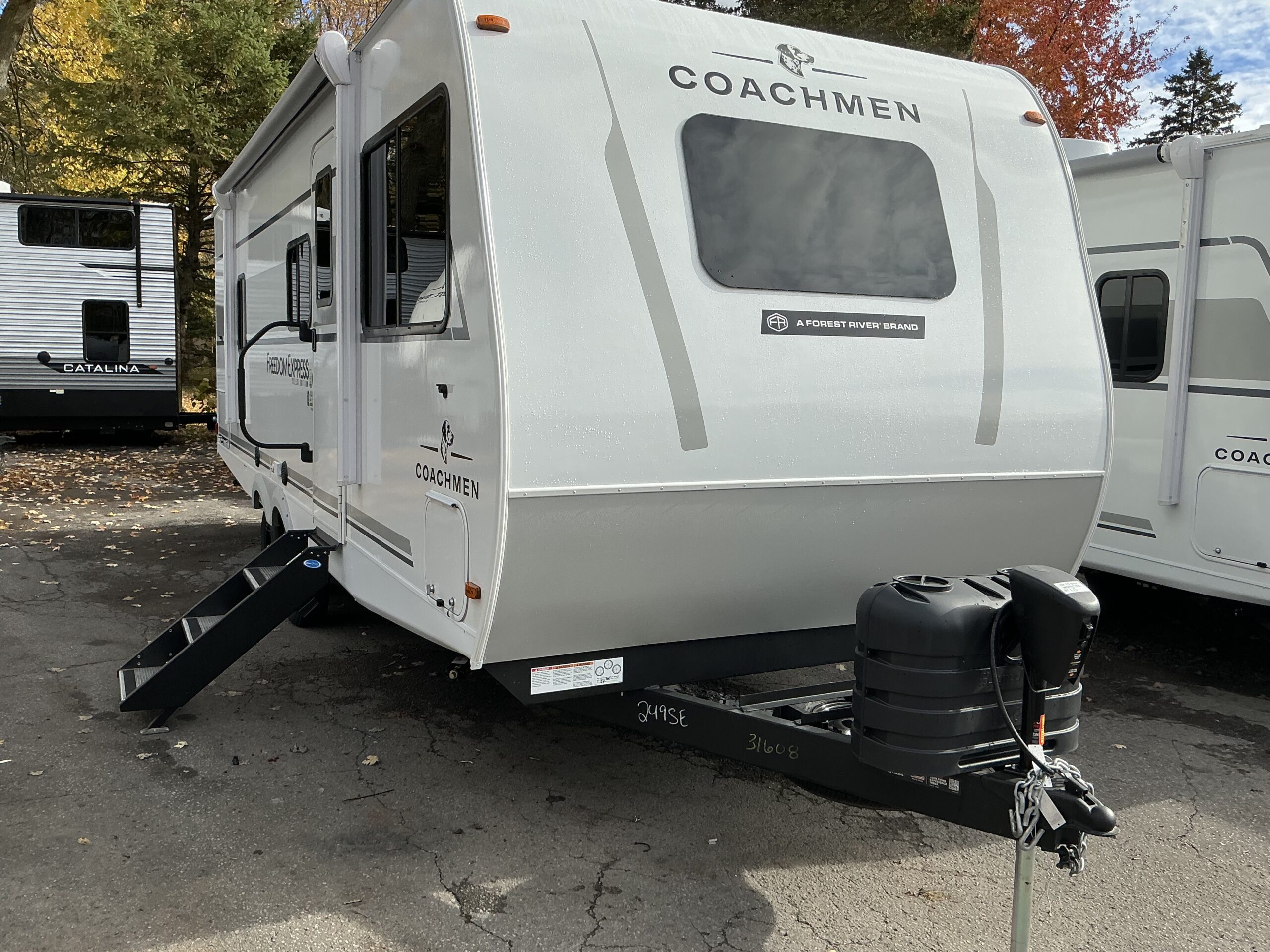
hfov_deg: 63.4
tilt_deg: -4.9
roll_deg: -1.4
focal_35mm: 28
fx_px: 1027
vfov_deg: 49.7
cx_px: 635
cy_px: 476
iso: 25
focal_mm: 3
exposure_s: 1/1984
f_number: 1.8
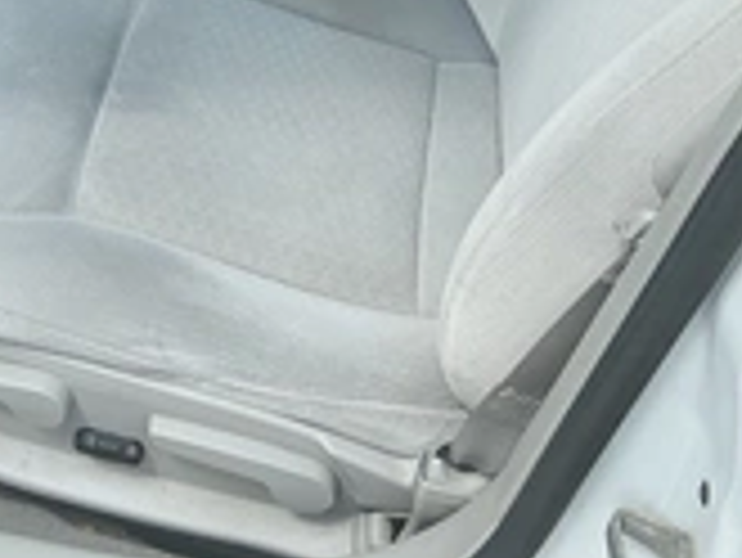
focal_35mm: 68
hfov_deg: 27.3
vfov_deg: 20.3
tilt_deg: -36.8
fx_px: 1459
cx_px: 49
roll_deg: -0.5
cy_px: -104
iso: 25
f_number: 1.8
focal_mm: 3
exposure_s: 1/562
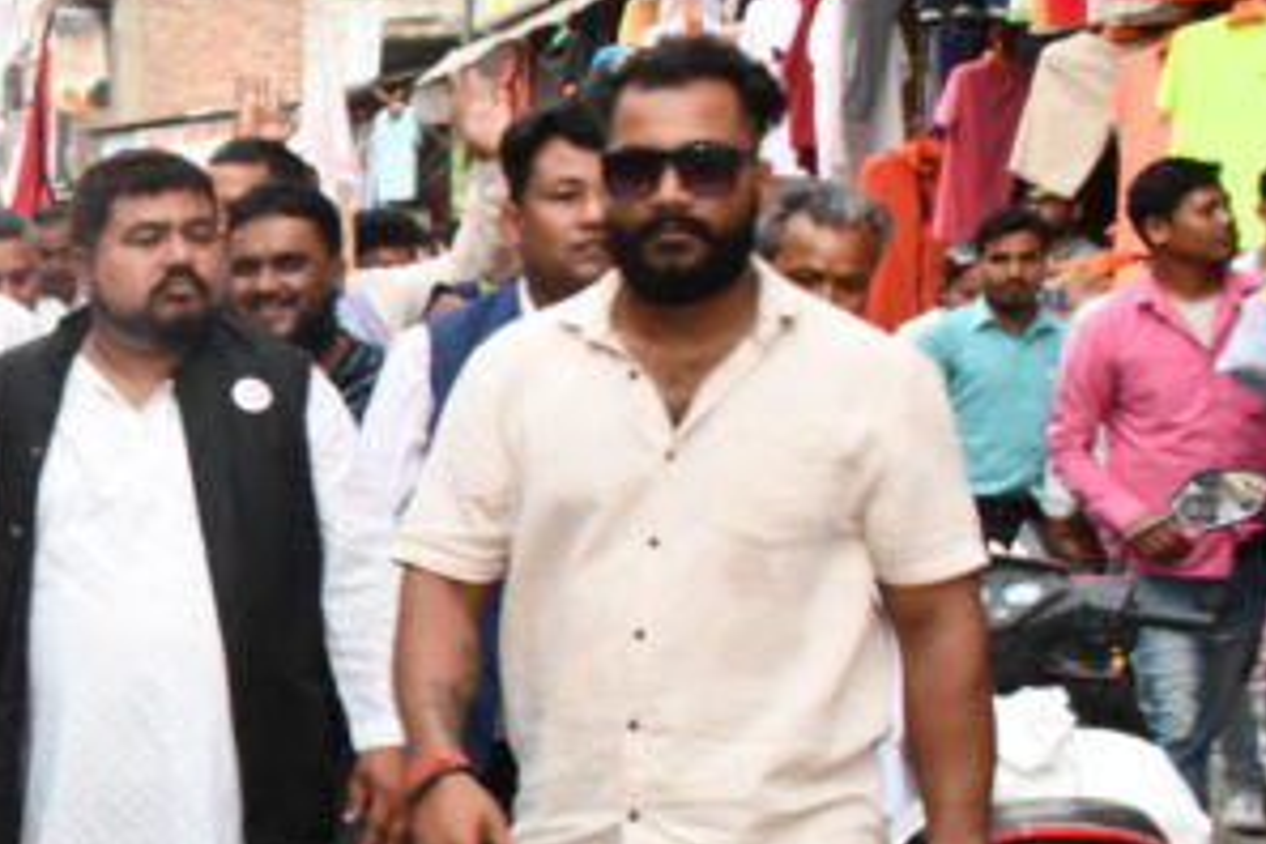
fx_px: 3094
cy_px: 516
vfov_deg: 15.5
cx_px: -294
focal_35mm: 88
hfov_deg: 21.3
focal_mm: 23
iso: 3200
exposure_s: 1/60
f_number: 3.8
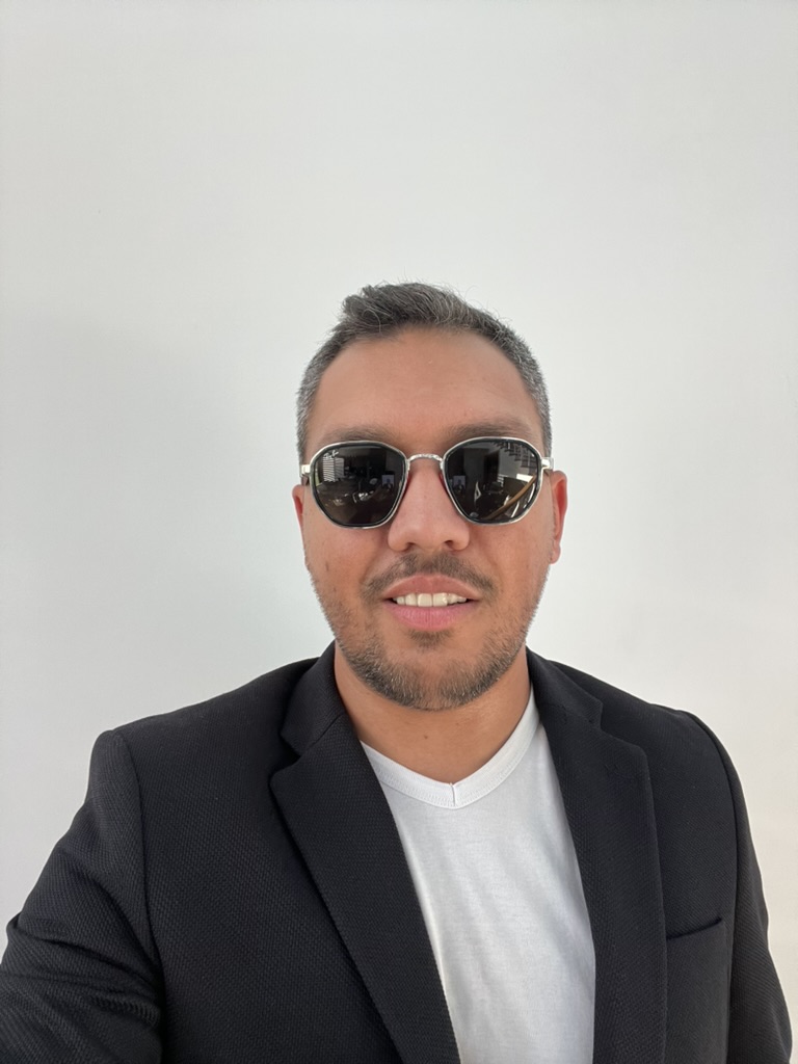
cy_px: 532
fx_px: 707
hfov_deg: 58.9
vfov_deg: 73.9
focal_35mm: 23
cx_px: 399
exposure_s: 1/60
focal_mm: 2.71
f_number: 2.2
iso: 100
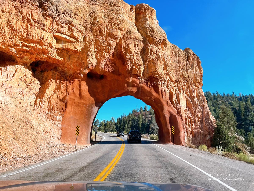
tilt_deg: +10.6
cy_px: 96
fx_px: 191
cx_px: 127
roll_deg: -0.9
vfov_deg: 53.1
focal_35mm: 26
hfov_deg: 67.3
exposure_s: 1/2045
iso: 50
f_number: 1.5
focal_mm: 5.7
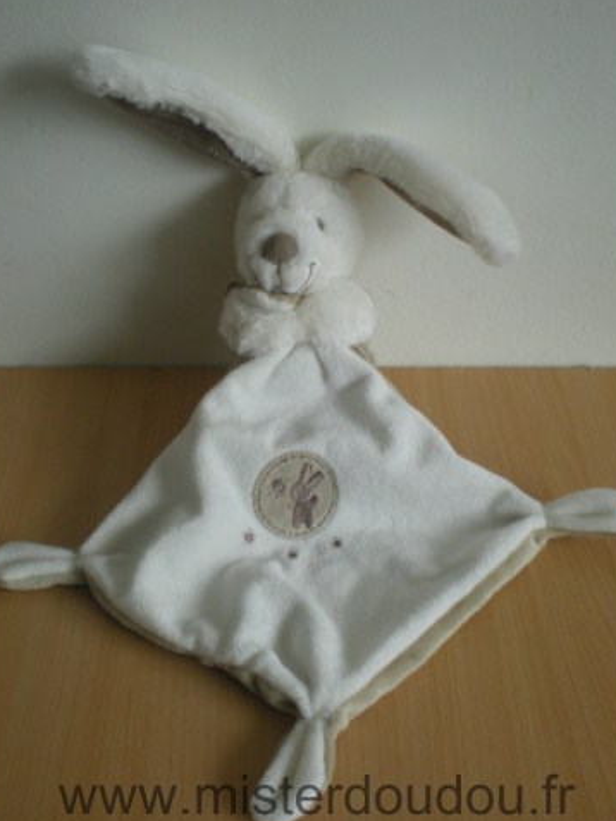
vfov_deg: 39.6
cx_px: 315
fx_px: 1138
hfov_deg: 30.3
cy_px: 382
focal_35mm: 48
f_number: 3.5
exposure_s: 1/18
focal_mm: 7.4
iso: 200
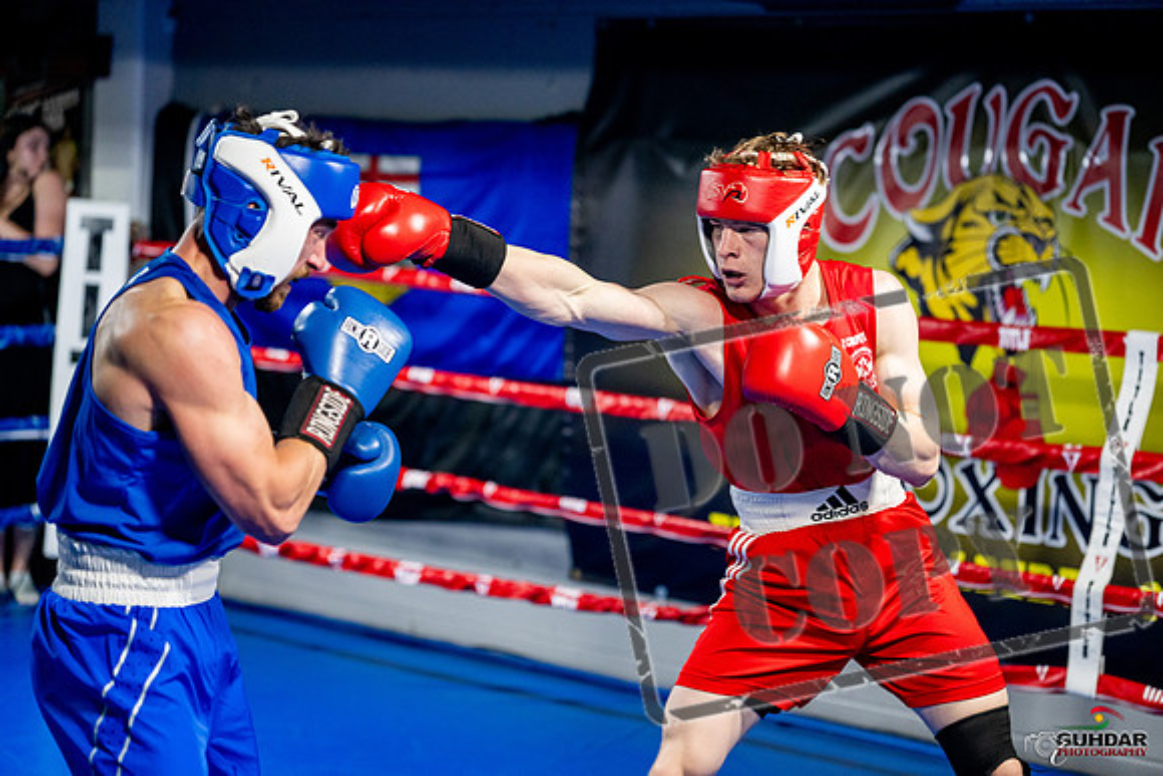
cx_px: 582
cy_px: 388
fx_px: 2197
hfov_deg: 29.6
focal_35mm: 68
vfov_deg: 20.0
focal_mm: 68
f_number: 2
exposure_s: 1/1000
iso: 4000
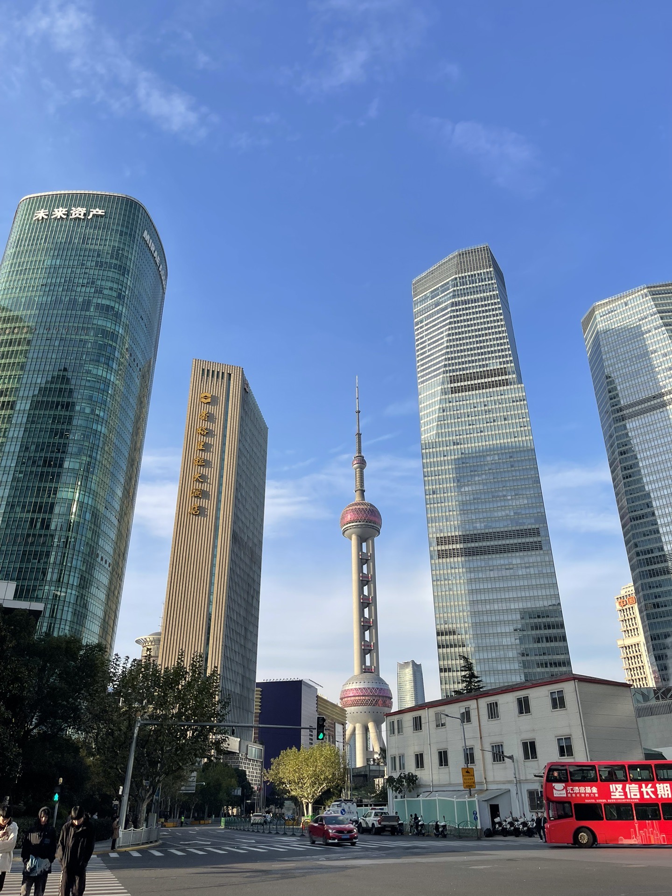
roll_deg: -0.2
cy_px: 448
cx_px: 336
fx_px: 647
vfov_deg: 69.4
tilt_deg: +27.6
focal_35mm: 25
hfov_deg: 54.9
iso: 32
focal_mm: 5.1
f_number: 1.6
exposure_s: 1/2083
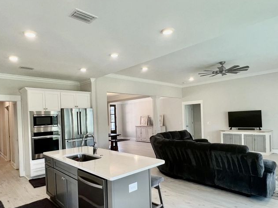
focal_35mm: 21
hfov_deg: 78.6
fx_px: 169
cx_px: 120
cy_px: 121
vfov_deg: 63.0
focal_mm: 1.57
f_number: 1.8
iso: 160
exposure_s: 1/120
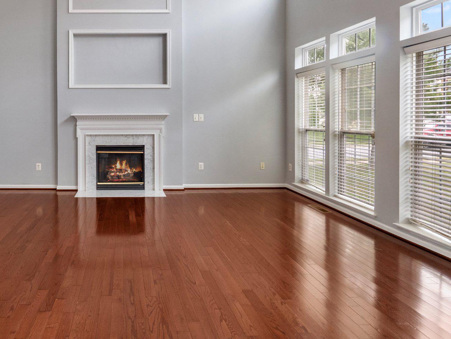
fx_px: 313
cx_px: 122
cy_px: 119
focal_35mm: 24
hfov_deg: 67.7
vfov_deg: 55.9
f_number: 8
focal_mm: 16
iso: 1250
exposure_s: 1/30
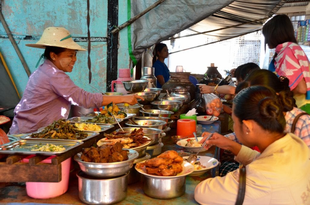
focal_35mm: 48
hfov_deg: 41.2
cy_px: 102
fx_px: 412
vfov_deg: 27.9
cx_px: 155
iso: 800
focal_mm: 32
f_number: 6.3
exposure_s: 1/160
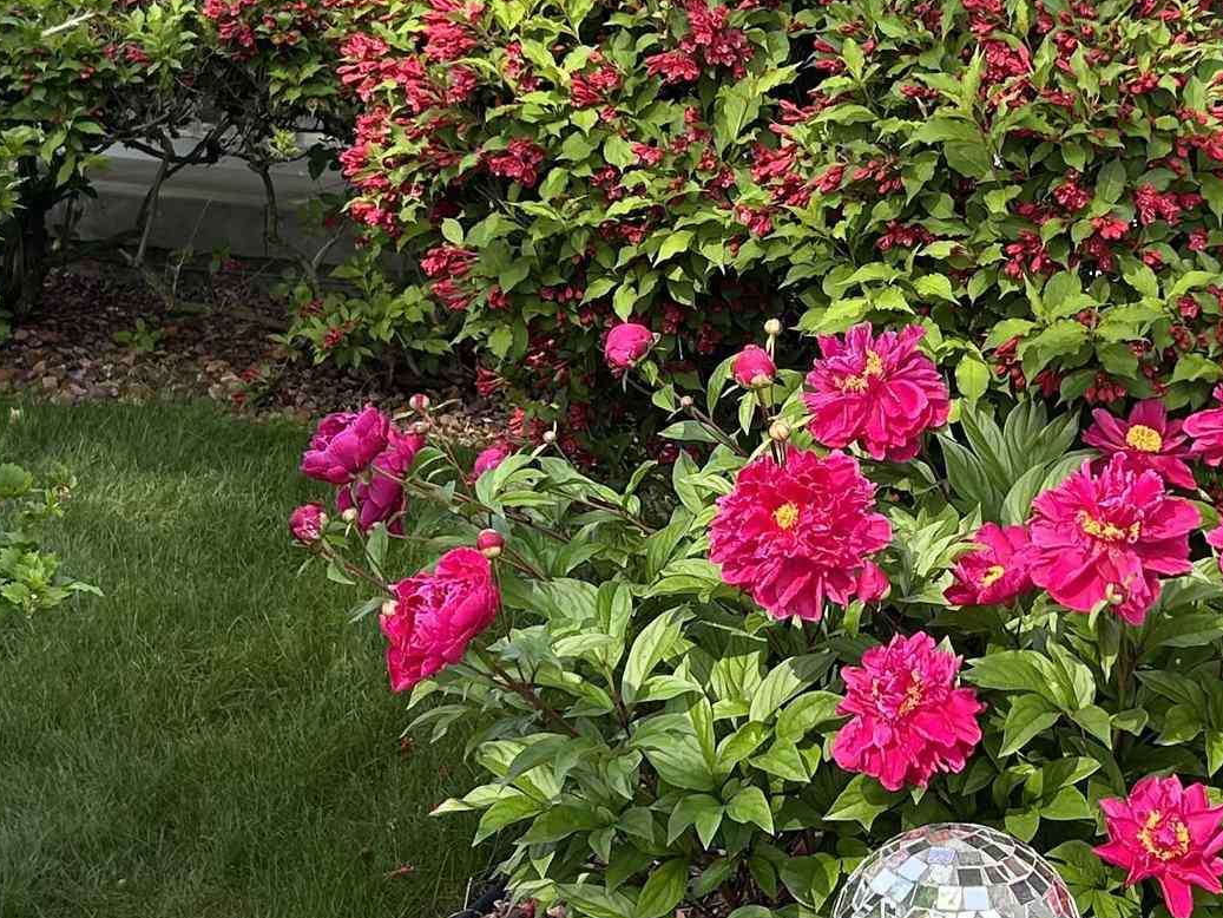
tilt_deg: -12.2
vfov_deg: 19.1
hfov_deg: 25.2
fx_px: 2721
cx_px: 797
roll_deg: -1.9
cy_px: 294
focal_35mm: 77
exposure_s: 1/1280
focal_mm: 5.7
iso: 50
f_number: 1.5
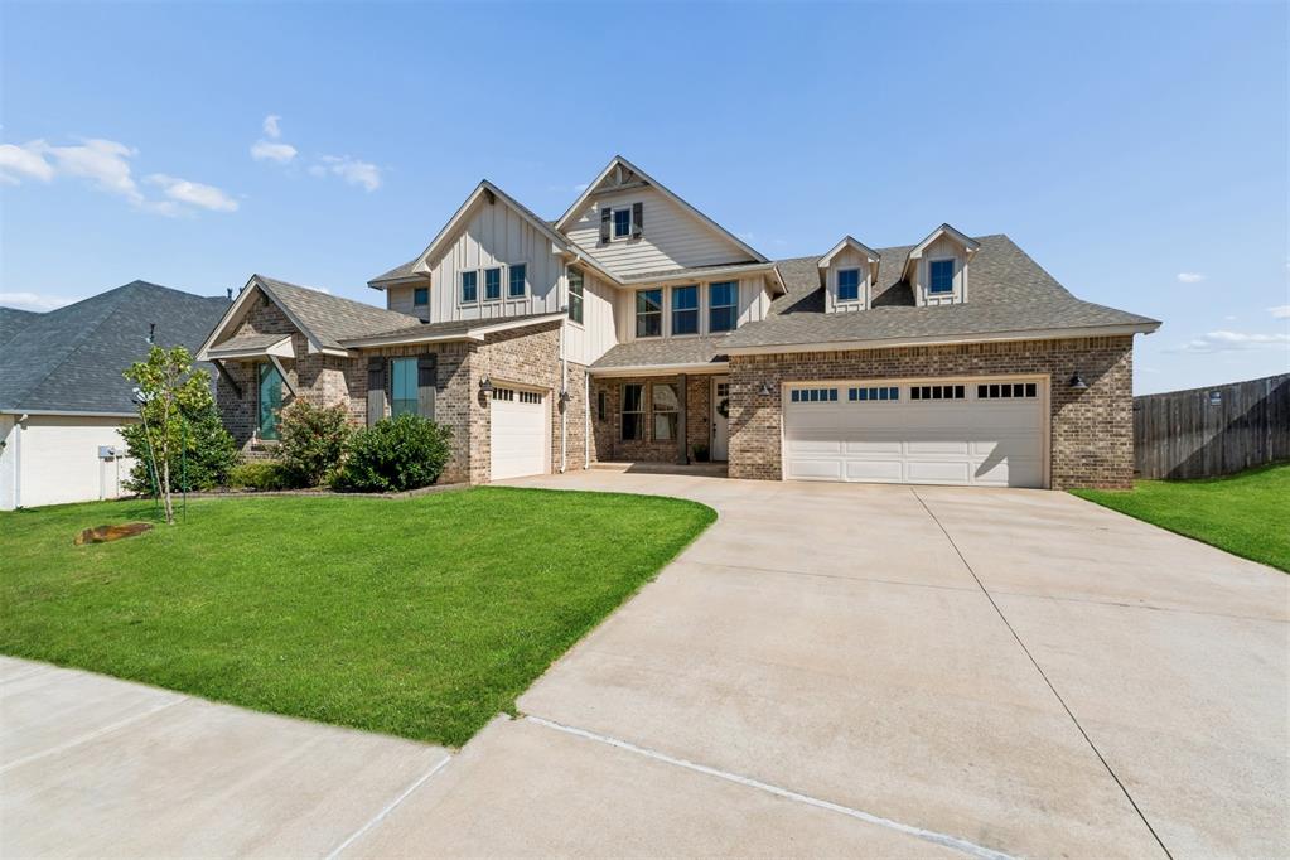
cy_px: 430
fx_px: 537
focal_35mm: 15
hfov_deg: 100.4
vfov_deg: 77.3
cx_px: 645
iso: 200
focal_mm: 10
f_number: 20
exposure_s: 1/200
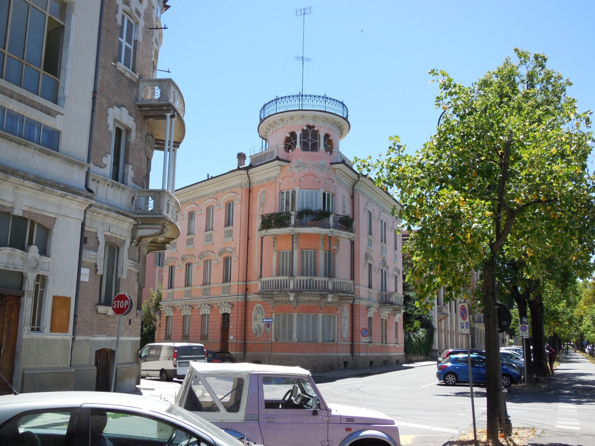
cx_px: 298
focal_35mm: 40
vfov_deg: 36.0
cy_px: 223
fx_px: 688
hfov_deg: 46.8
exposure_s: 1/640
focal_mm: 7.1
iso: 125
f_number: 3.6
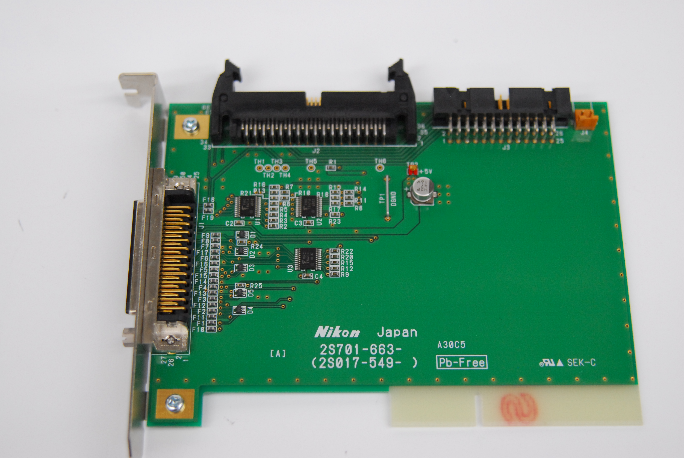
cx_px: 342
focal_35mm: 60
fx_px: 1141
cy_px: 229
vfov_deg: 22.7
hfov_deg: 33.4
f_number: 3.3
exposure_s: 1/160
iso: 800
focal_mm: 40
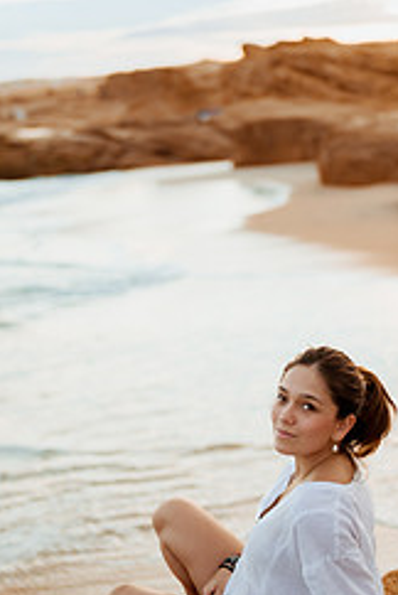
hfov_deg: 21.0
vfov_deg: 30.9
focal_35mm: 65
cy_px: 315
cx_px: 228
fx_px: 1075
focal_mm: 35
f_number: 1.4
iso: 100
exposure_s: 1/1600
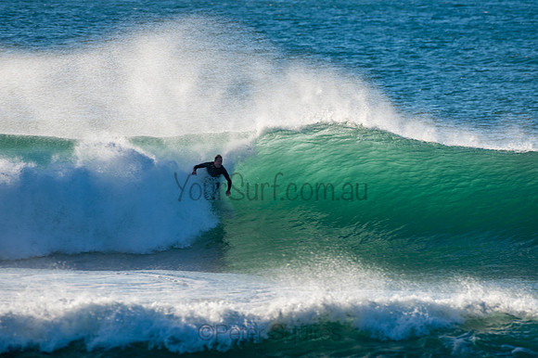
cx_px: 269
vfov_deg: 2.2
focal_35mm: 613
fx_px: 9152
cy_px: 179
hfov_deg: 3.4
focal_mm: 500
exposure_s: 1/320
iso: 64
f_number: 8
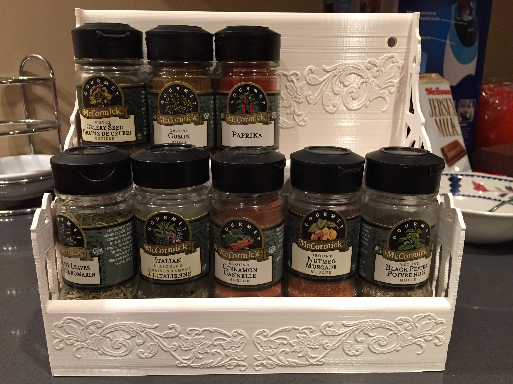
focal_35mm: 29
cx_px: 256
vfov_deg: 48.2
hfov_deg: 61.7
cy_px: 192
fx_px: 430
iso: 160
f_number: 2.2
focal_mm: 4.15
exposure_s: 1/30
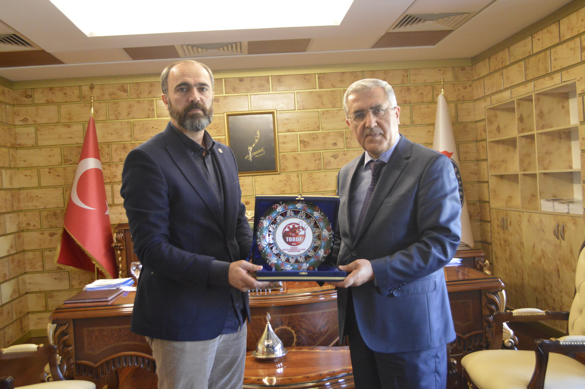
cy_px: 194
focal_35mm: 39
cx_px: 292
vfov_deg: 34.1
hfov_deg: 49.6
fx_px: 633
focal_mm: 26
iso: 2800
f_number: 4.2
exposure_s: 1/60
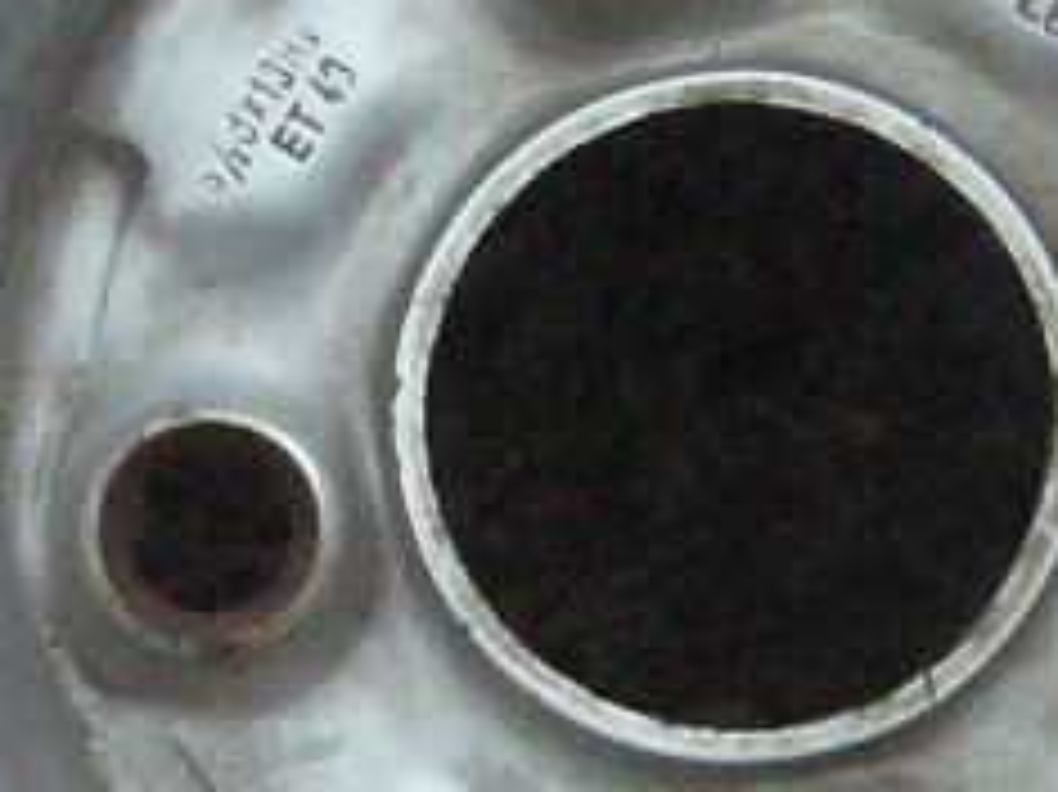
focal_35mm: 191
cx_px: 756
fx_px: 5835
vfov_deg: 7.8
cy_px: 468
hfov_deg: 10.3
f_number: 5.6
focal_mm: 5.8
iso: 400
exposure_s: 1/200
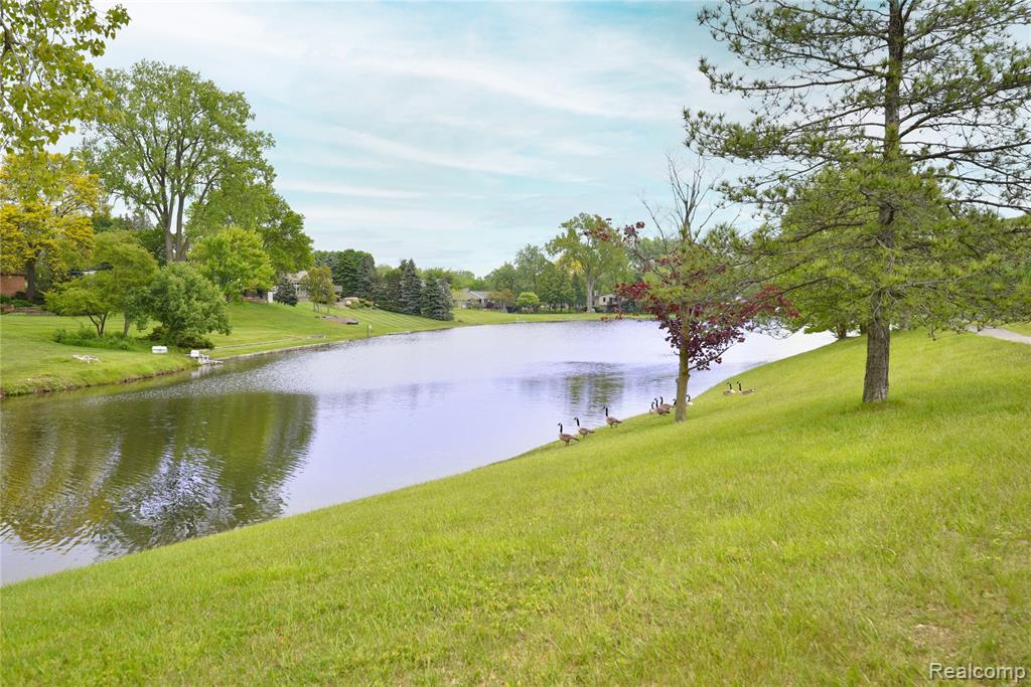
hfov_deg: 54.4
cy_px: 344
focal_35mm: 35
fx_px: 1002
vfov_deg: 37.9
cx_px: 516
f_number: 7.1
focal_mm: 35
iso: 320
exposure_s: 1/200
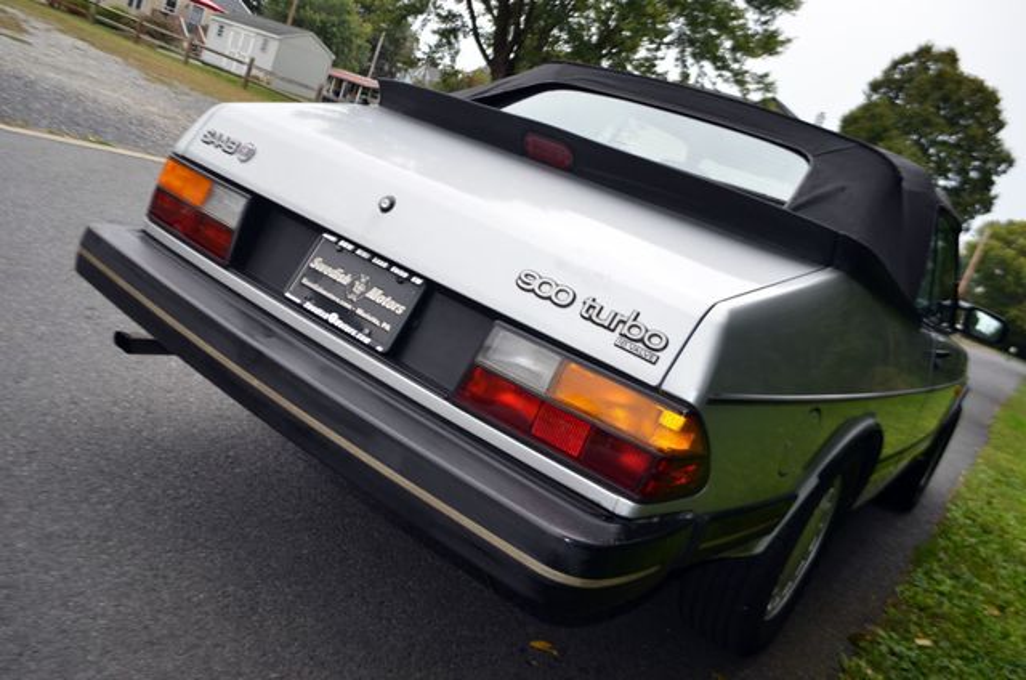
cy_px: 340
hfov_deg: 62.0
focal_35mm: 30
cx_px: 513
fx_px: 853
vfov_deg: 43.4
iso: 100
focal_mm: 20
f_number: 3.8
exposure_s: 1/200
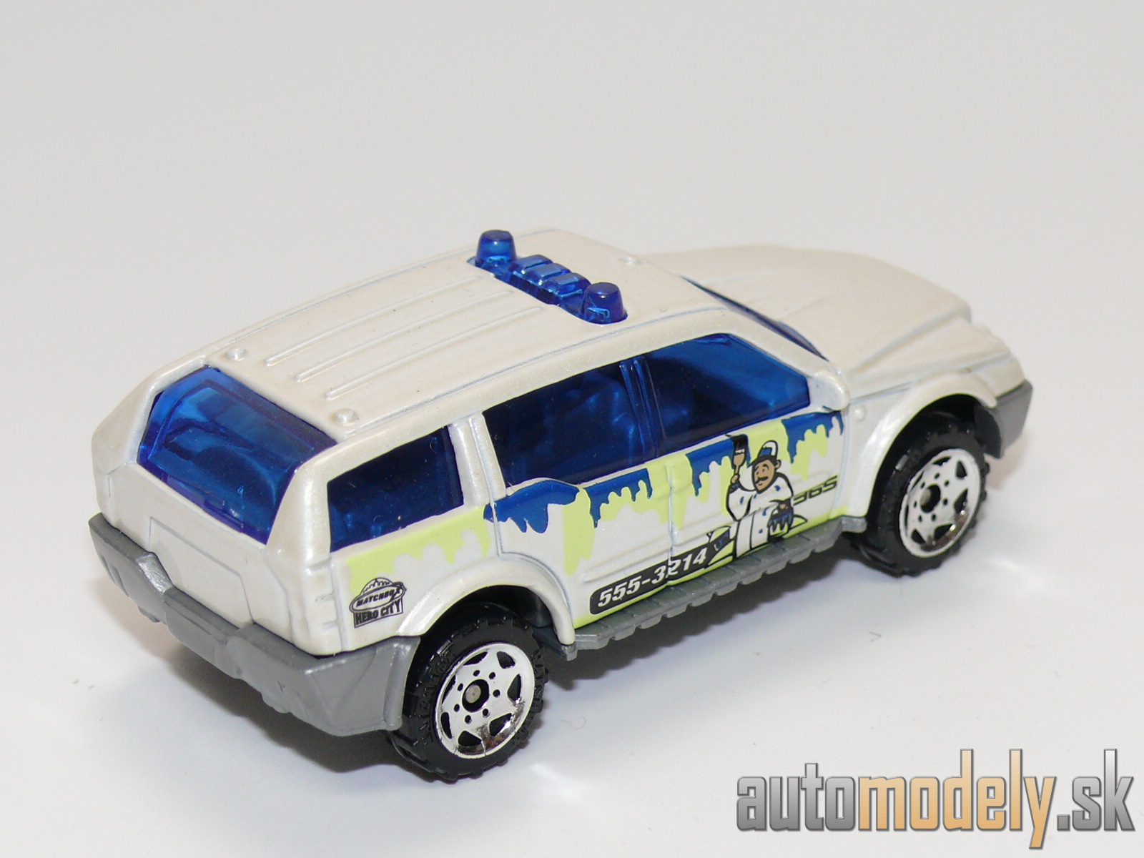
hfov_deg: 17.6
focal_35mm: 112
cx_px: 572
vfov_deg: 13.2
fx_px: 3701
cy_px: 429
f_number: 4
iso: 100
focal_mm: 14.1
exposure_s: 1/30
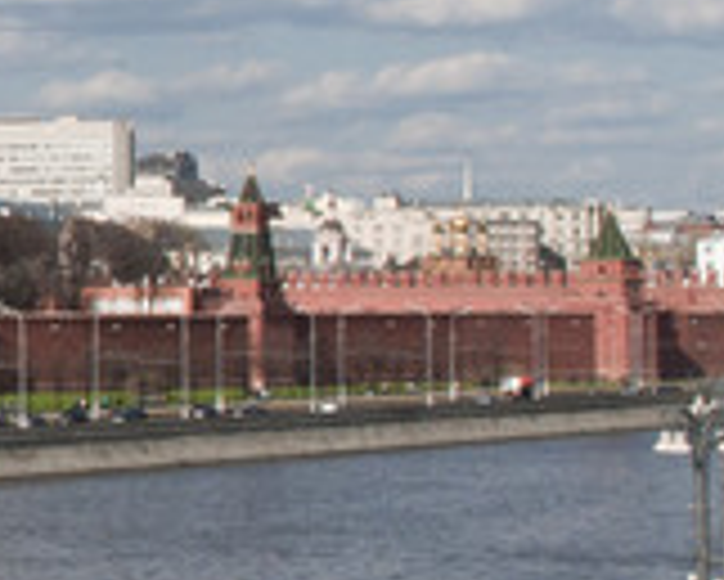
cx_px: -850
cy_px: 85
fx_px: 4052
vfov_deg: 8.2
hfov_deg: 9.4
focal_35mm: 189
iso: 200
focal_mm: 24
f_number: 18
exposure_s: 1/250
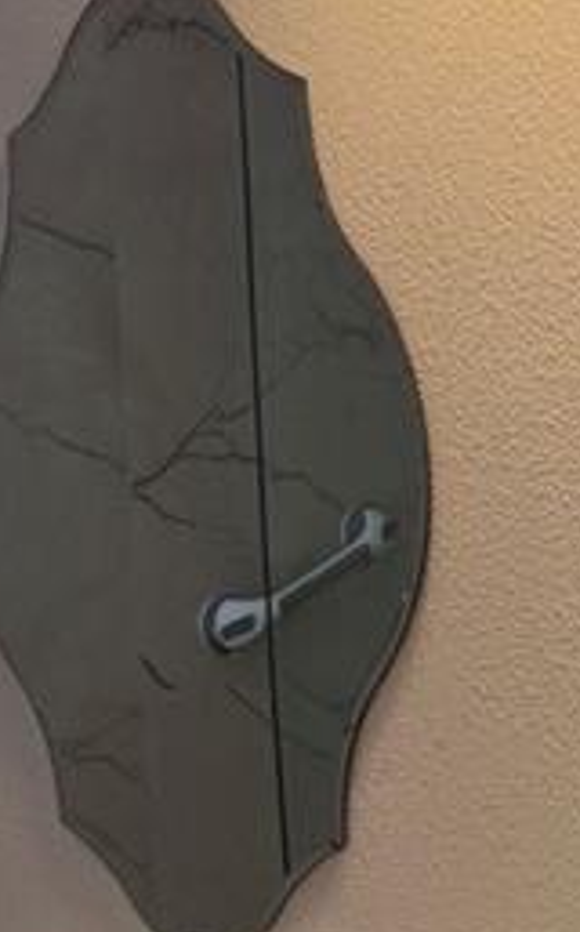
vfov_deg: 16.6
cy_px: 1182
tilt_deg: -12.6
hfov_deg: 11.0
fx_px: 3018
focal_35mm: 119
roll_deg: +2.5
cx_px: 261
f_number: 1.78
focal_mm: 6.76
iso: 100
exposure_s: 1/318
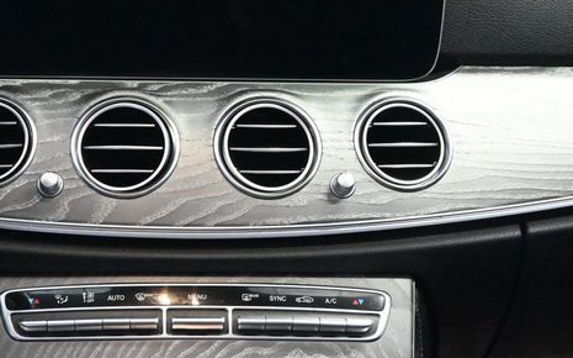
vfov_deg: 13.7
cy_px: 96
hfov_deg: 21.9
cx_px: 189
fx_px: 1478
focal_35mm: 95
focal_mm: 45
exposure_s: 1/40
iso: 12800
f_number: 6
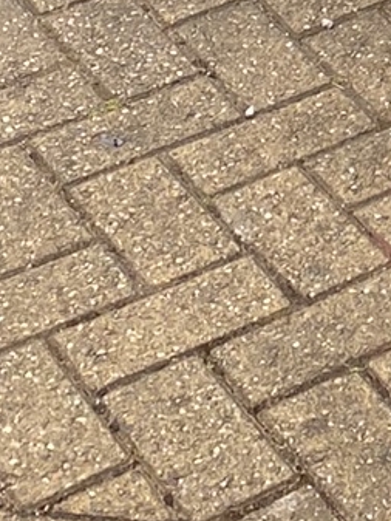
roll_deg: -3.6
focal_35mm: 158
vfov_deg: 11.4
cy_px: -501
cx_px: 998
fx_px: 2378
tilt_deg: -23.1
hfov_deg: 8.4
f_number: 1.8
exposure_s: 1/121
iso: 40
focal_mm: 4.25
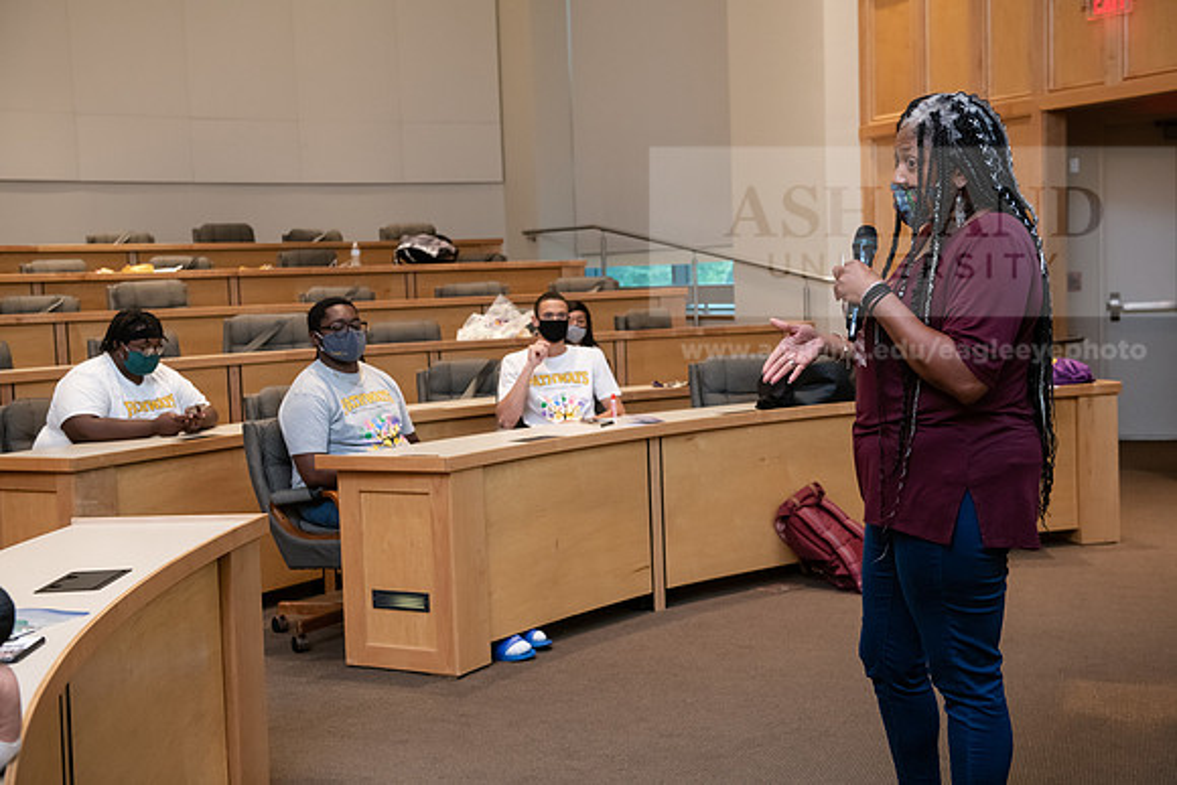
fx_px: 1570
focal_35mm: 48
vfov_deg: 28.1
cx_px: 588
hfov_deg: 41.1
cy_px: 392
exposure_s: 1/125
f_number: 4.5
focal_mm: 48
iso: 1600
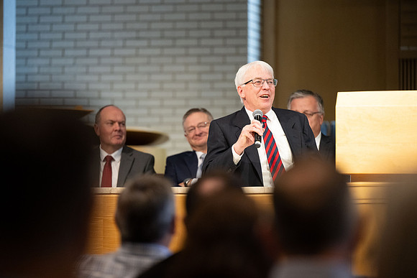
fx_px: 2317
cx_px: 208
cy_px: 139
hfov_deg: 10.3
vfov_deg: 6.9
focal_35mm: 200
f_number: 2.8
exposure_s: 1/400
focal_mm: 200
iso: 4000
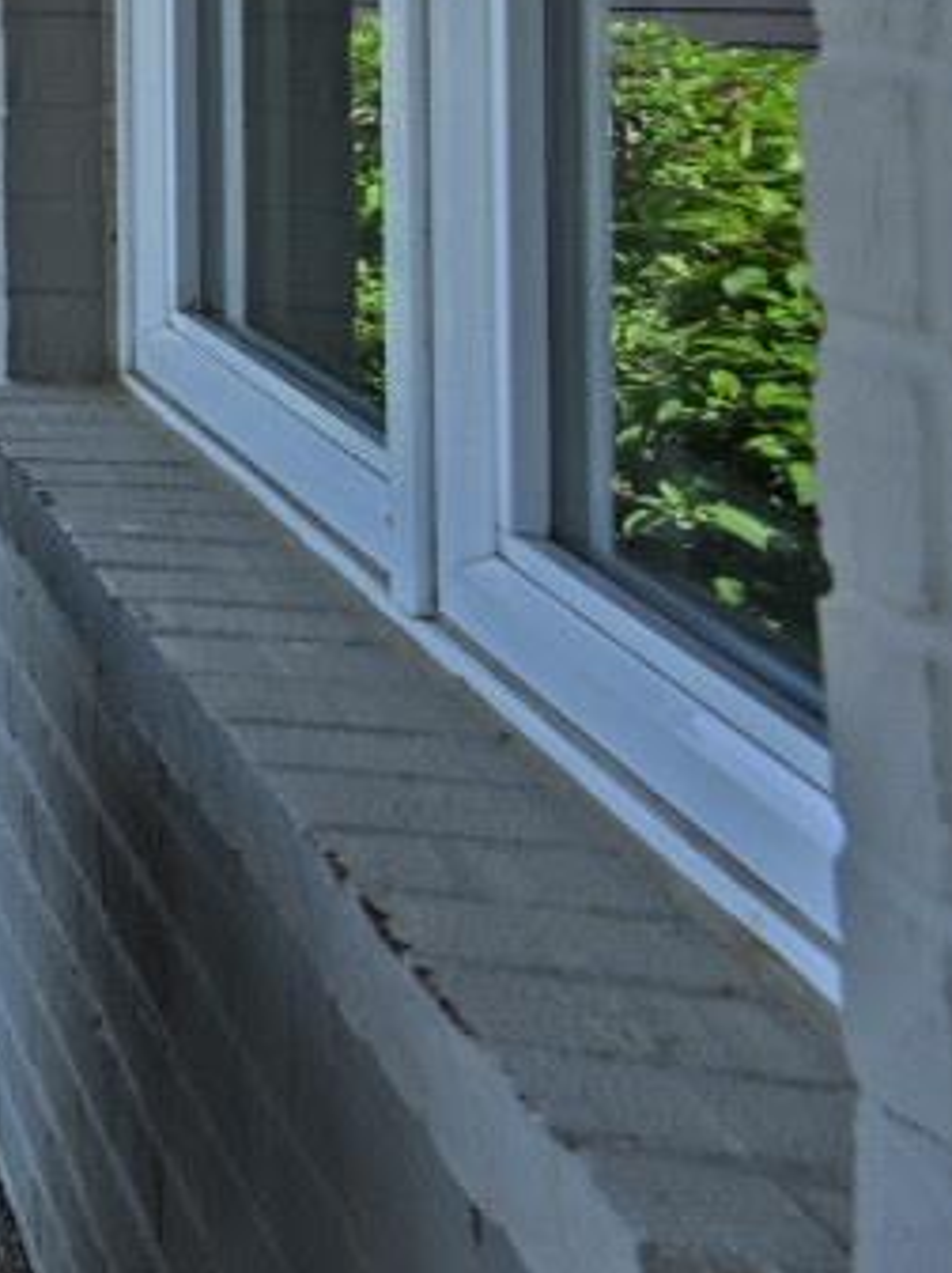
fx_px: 2204
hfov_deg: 11.9
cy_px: -98
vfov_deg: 29.3
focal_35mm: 60
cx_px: -1840
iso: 100
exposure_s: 1/400
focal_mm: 14
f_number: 7.1
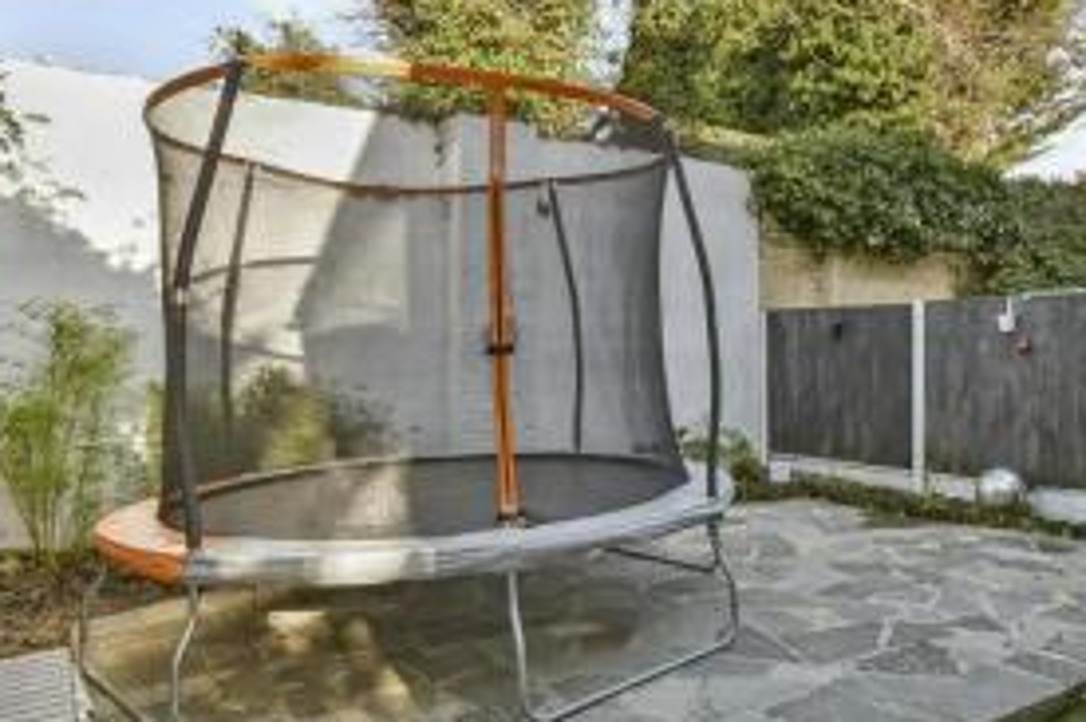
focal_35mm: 26
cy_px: 353
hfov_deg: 67.9
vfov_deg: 49.5
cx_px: 707
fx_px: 784
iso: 1250
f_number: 8
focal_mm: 10
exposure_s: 1/400
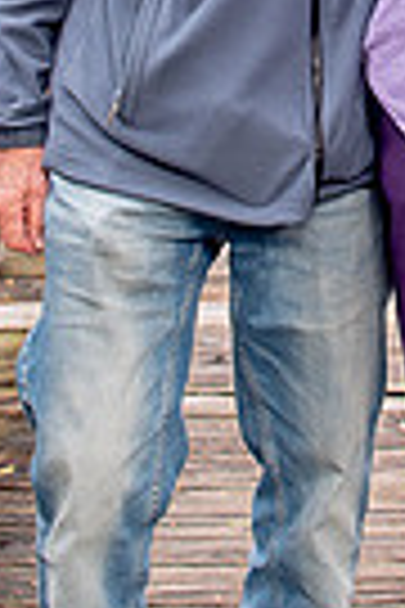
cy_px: -45
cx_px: 387
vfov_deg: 11.7
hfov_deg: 7.9
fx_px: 2919
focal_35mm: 173
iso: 200
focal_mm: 35
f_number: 3.5
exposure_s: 1/250
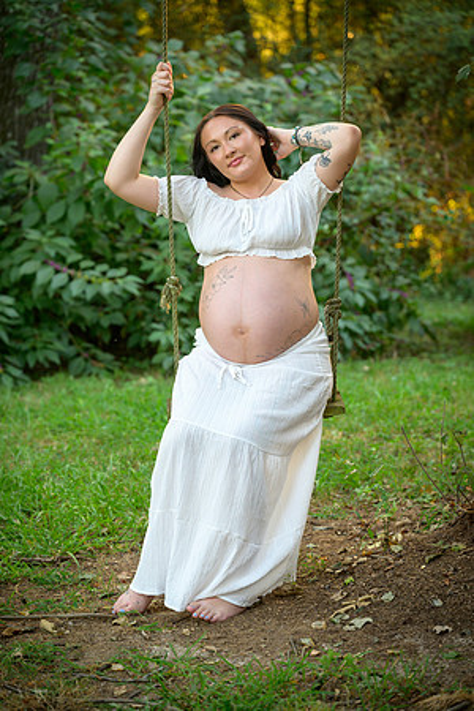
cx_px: 237
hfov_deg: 13.0
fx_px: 2074
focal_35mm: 105
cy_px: 356
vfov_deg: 19.5
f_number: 4
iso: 1250
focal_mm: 105
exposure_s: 1/125
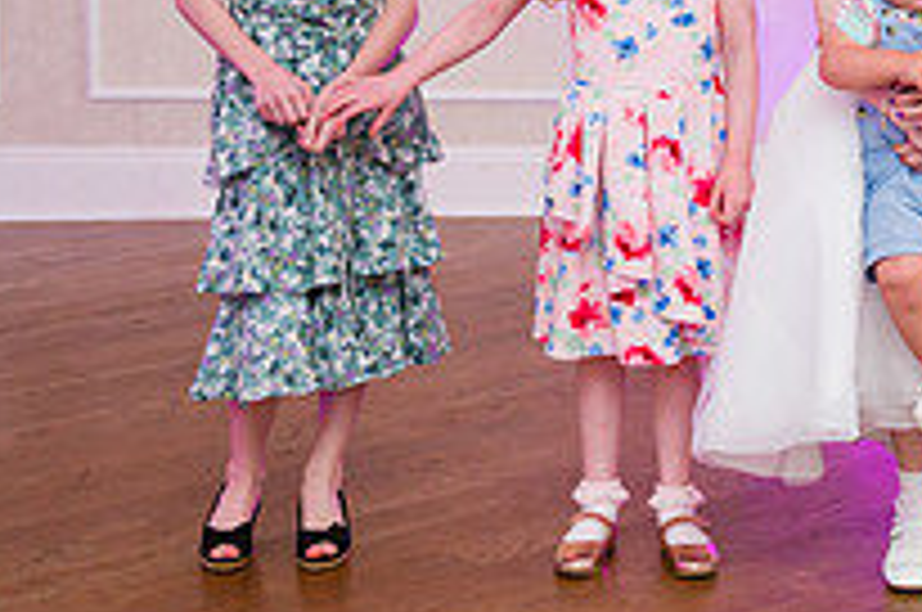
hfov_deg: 19.7
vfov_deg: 13.1
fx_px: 2608
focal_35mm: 102
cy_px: -40
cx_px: 814
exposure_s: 1/200
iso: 1250
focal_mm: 36
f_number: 3.2
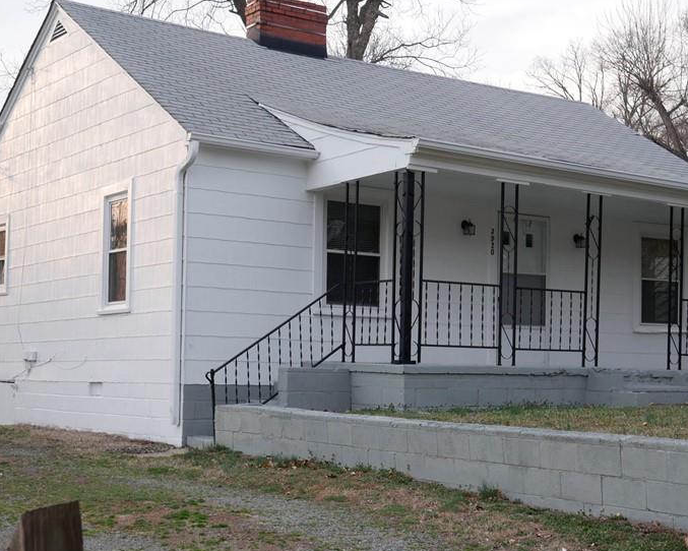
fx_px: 1263
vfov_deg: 24.6
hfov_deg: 30.3
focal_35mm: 62
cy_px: 338
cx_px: 437
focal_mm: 21
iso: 200
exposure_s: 1/160
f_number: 5.6
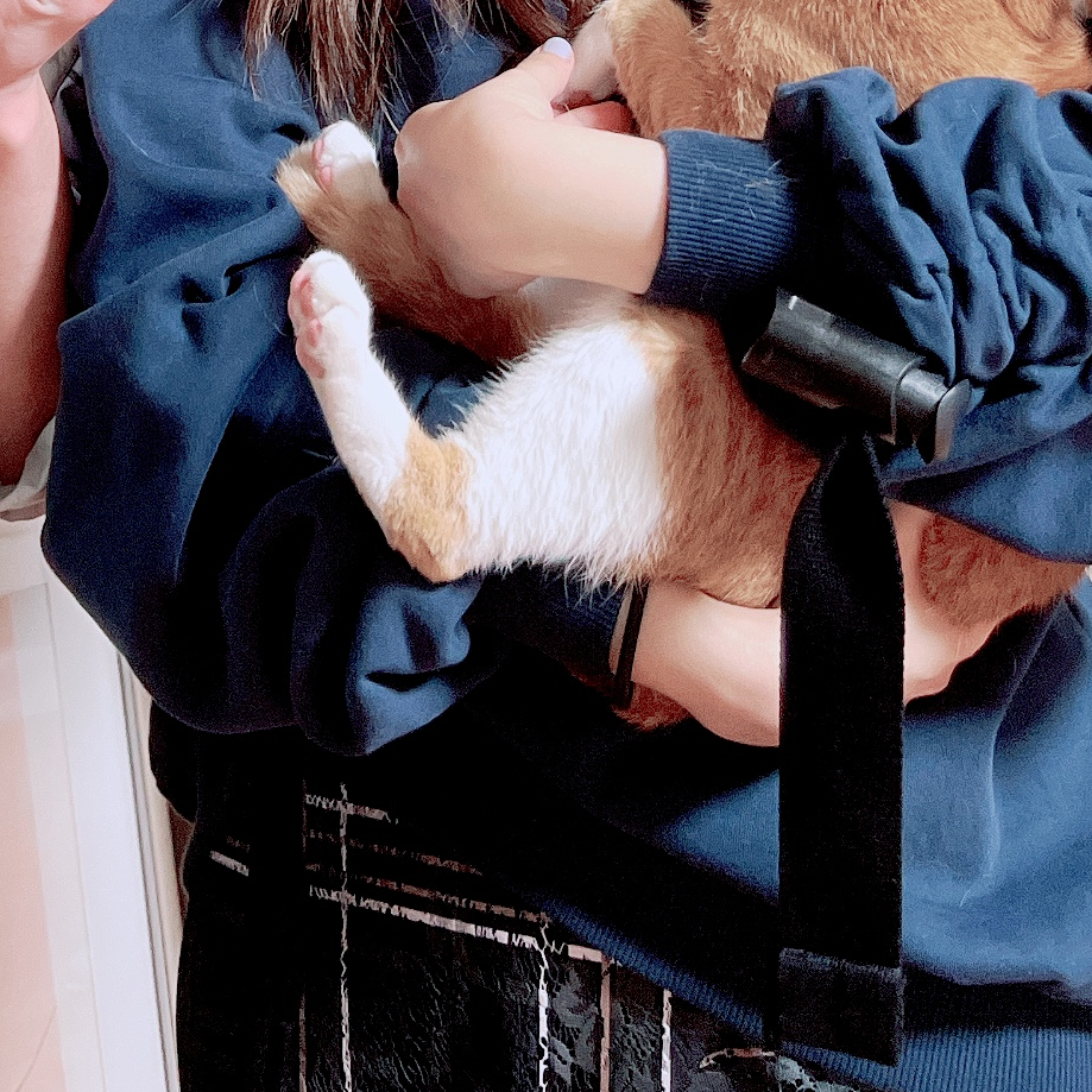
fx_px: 2570
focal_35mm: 72
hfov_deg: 23.4
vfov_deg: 21.0
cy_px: -456
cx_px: 121
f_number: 1.5
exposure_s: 1/60
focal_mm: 5.7
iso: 160
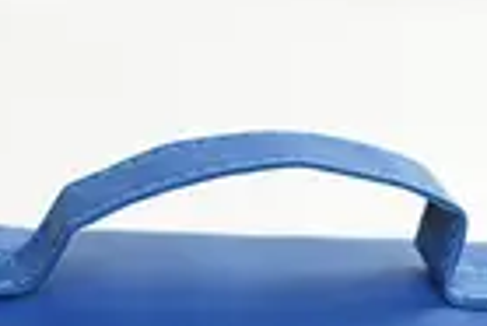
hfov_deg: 11.4
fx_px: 2438
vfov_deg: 7.6
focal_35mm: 180
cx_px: 214
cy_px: 401
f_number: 5
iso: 1000
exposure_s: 1/60
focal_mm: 50
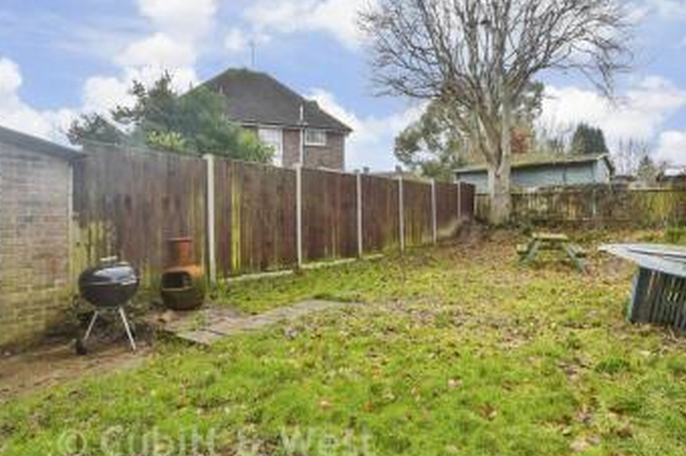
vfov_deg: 59.4
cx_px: 369
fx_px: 400
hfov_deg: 81.1
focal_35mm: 21
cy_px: 223
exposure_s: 1/100
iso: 160
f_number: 8
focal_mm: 10
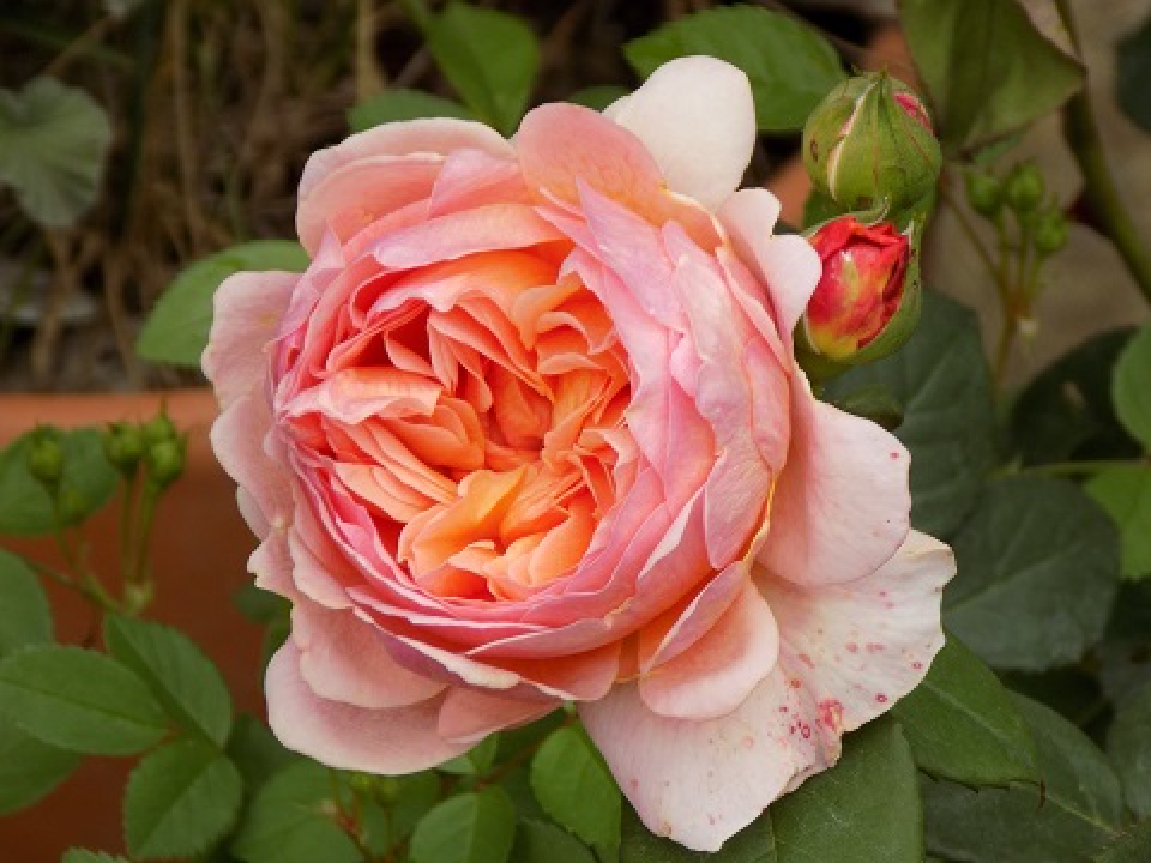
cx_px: 576
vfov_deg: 5.7
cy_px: 432
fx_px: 8612
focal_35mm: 259
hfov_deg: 7.6
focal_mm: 46
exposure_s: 1/160
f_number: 5.7
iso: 80
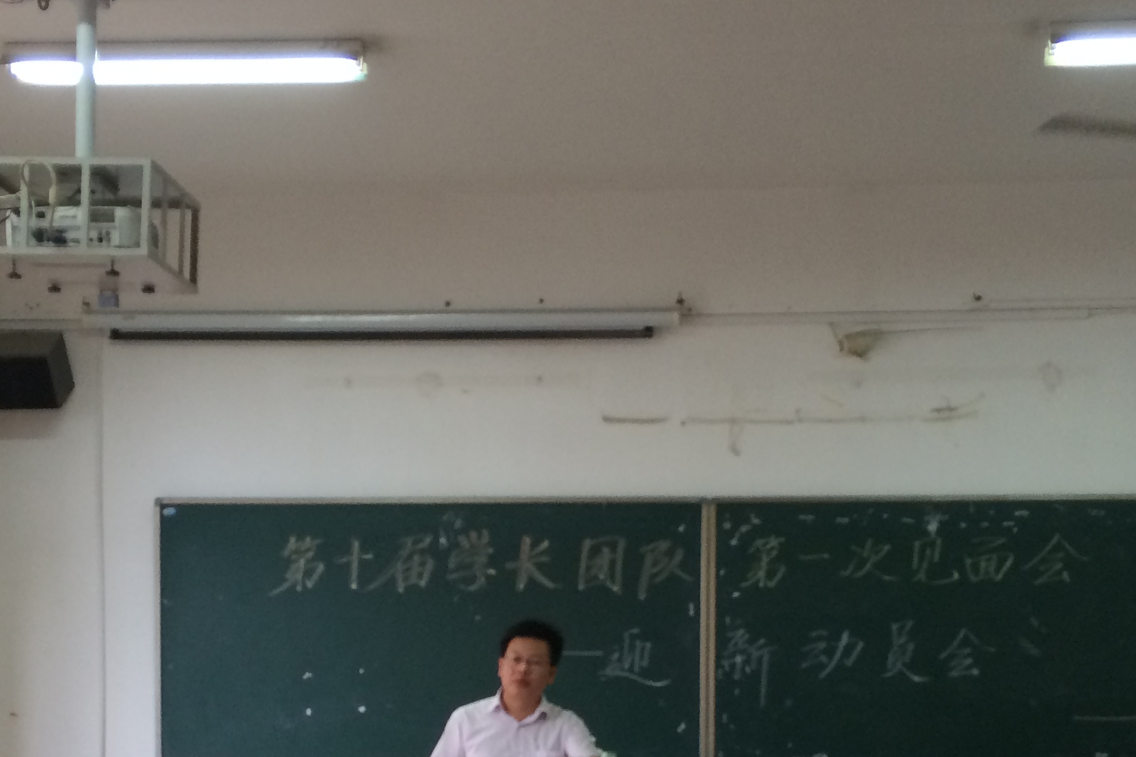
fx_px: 1893
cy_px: 762
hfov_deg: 33.4
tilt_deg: -1.6
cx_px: 573
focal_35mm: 60
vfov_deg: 21.8
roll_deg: -0.6
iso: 64
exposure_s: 1/33
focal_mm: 4.15
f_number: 2.2
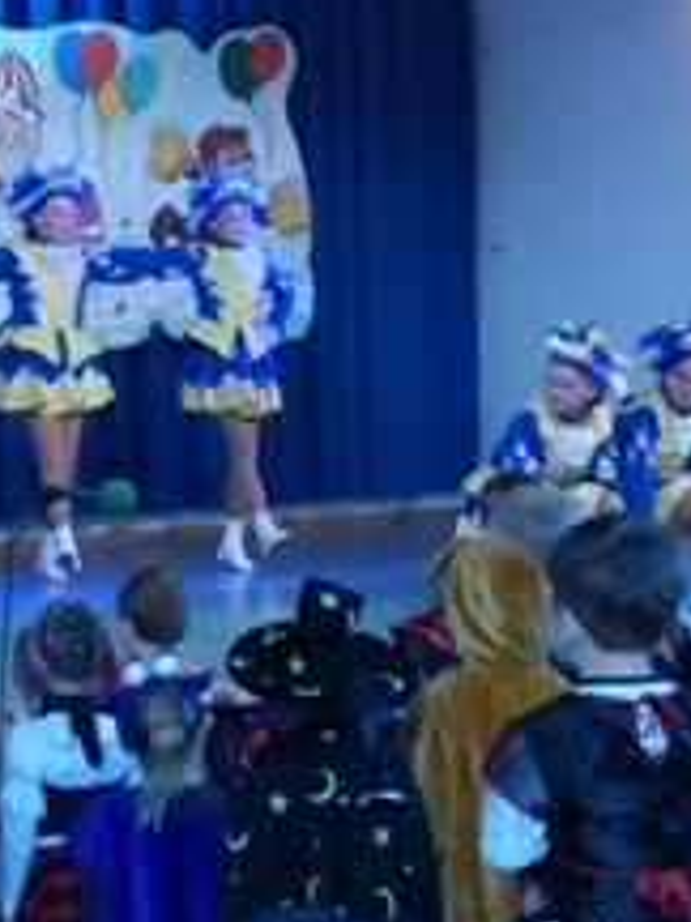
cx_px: -73
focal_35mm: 125
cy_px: 401
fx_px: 3327
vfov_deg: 15.8
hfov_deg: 11.7
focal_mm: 12.5
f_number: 4
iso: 1600
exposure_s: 1/200
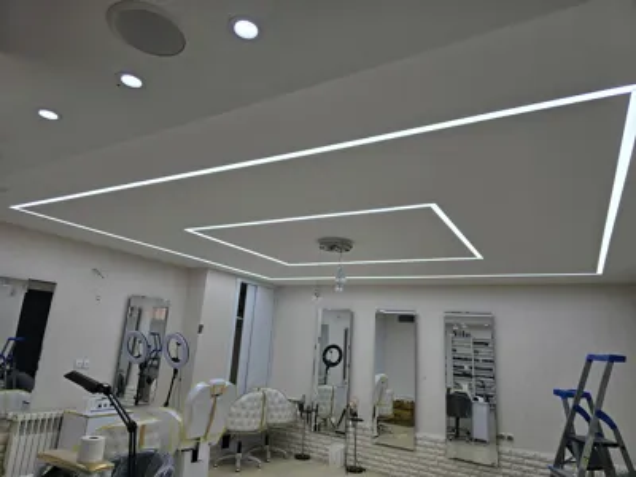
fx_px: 423
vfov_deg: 58.9
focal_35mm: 23
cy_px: 238
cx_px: 318
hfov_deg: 73.9
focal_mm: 6.3
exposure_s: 1/511
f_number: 1.7
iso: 12
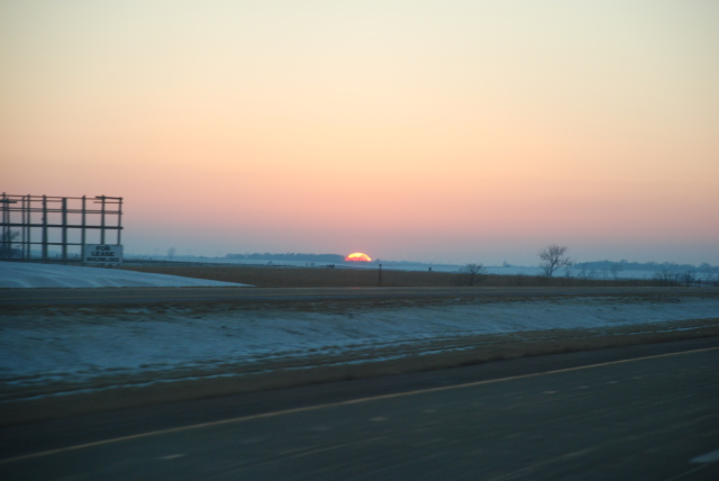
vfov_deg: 9.2
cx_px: 360
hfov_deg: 13.7
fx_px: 2998
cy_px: 240
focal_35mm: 150
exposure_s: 1/100
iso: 400
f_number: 5.6
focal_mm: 100
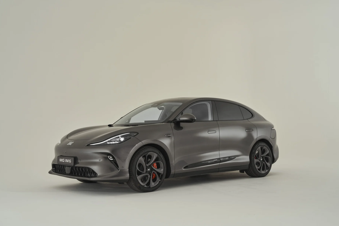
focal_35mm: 44
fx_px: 414
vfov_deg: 30.5
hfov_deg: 44.5
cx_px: 170
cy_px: 114
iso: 640
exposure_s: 1/50
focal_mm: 42
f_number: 5.6
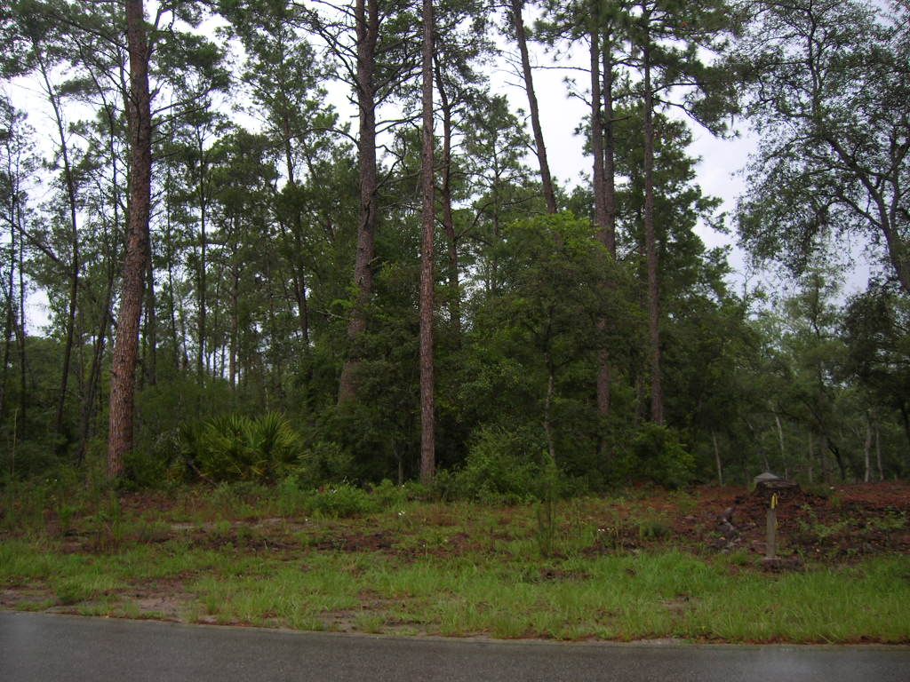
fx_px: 894
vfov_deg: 41.8
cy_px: 341
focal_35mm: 34
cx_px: 455
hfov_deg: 54.0
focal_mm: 5.7
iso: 50
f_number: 2.9
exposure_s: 1/197
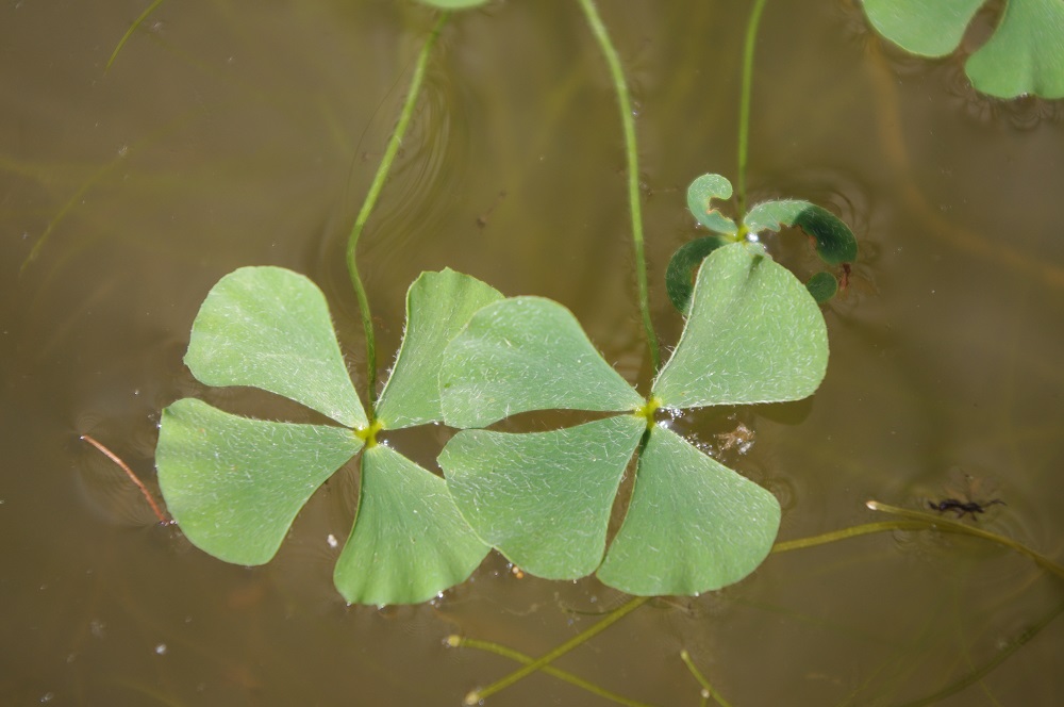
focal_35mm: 82
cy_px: 354
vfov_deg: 16.6
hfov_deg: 24.8
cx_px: 532
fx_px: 2420
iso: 200
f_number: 7.1
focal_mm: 55
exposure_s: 1/320
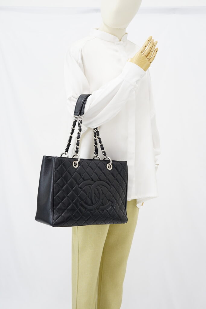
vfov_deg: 39.6
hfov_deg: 27.0
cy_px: 154
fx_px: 429
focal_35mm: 50
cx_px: 103
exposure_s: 1/8
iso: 640
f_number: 6.3
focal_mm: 50
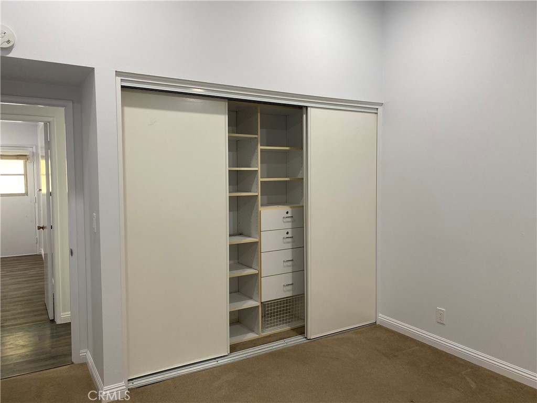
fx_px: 403
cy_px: 202
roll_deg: -0.6
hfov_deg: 67.3
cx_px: 268
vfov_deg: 53.1
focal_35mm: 26
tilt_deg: -2.7
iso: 64
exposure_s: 1/60
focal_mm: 4.25
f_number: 1.8
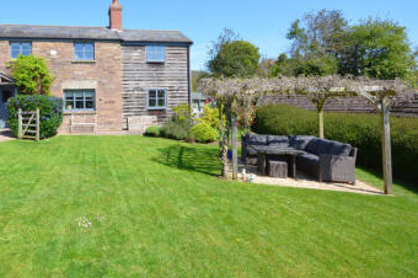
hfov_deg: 77.7
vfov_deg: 58.1
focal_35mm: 21
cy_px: 94
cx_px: 128
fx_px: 244
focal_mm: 10
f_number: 10
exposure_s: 1/320
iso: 400
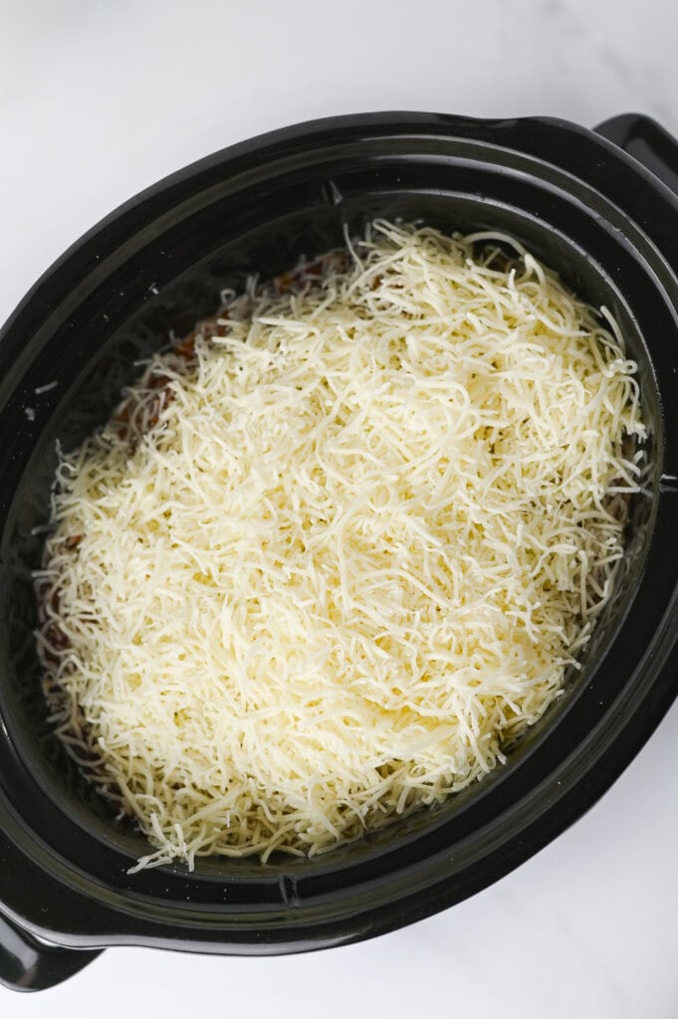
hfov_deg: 26.9
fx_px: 1415
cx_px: 339
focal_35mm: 50
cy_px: 510
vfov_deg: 39.6
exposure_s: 1/100
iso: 180
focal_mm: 50
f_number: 4
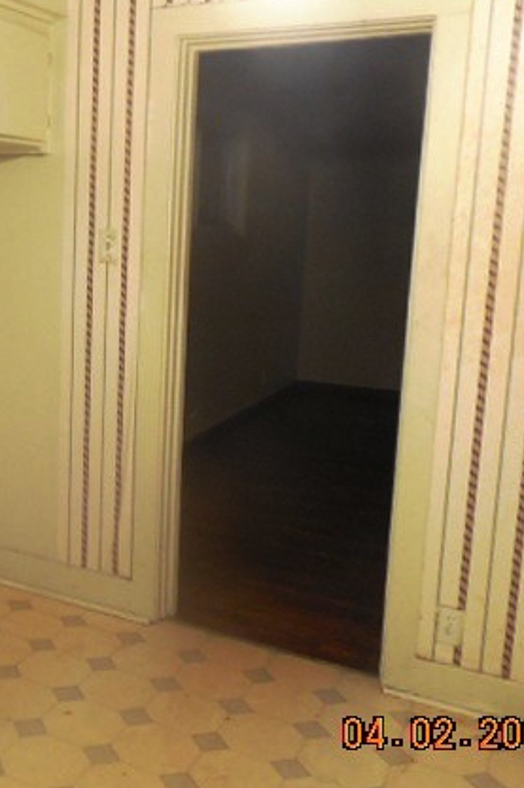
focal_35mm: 40
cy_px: 367
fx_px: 874
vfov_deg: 48.4
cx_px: 13
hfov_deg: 31.2
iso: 450
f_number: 3.3
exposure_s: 1/8
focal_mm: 4.5
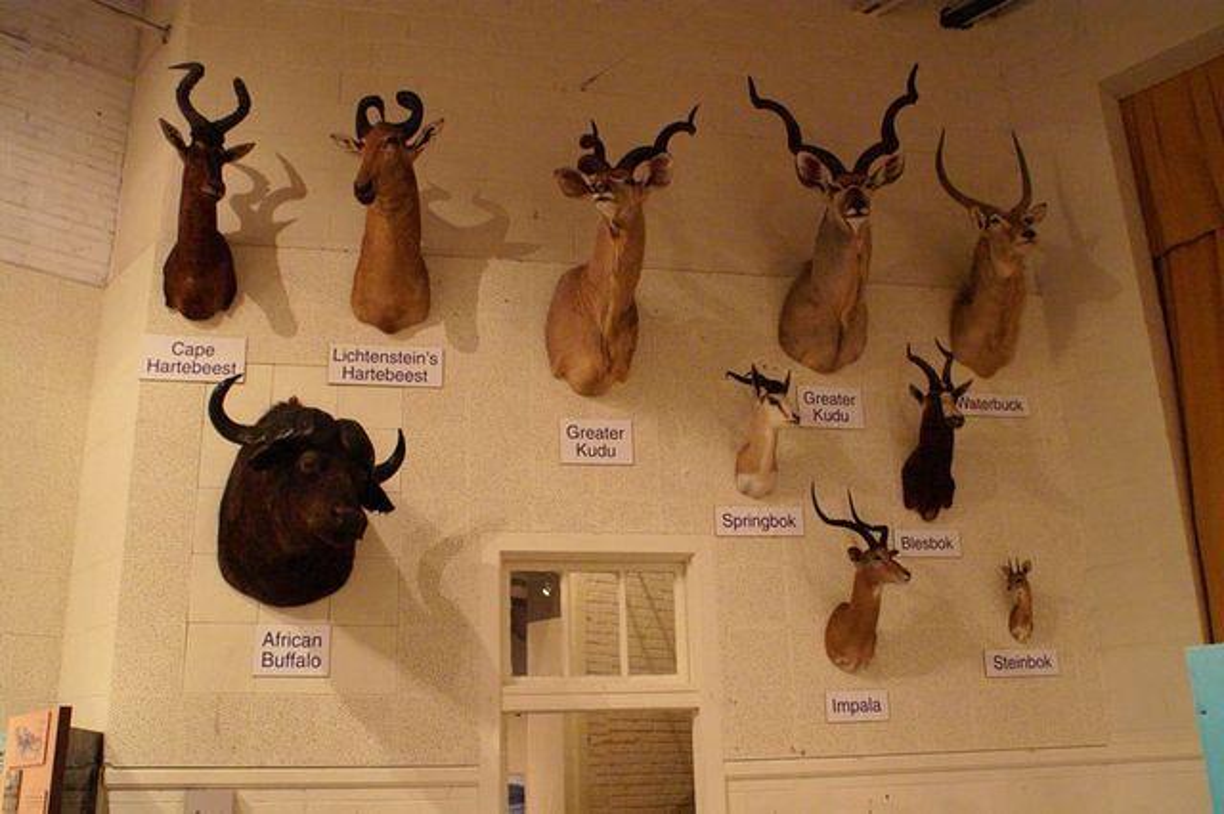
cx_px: 612
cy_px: 407
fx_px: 1019
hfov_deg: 62.0
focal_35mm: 30
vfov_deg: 43.6
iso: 3200
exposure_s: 1/40
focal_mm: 20
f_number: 4.5
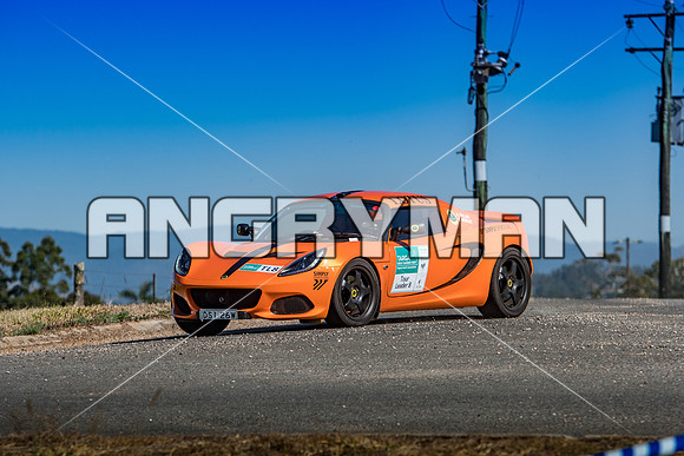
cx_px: 342
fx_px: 4276
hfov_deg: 9.1
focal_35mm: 225
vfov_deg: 6.1
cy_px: 228
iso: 100
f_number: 4.5
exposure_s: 1/2500
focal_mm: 150
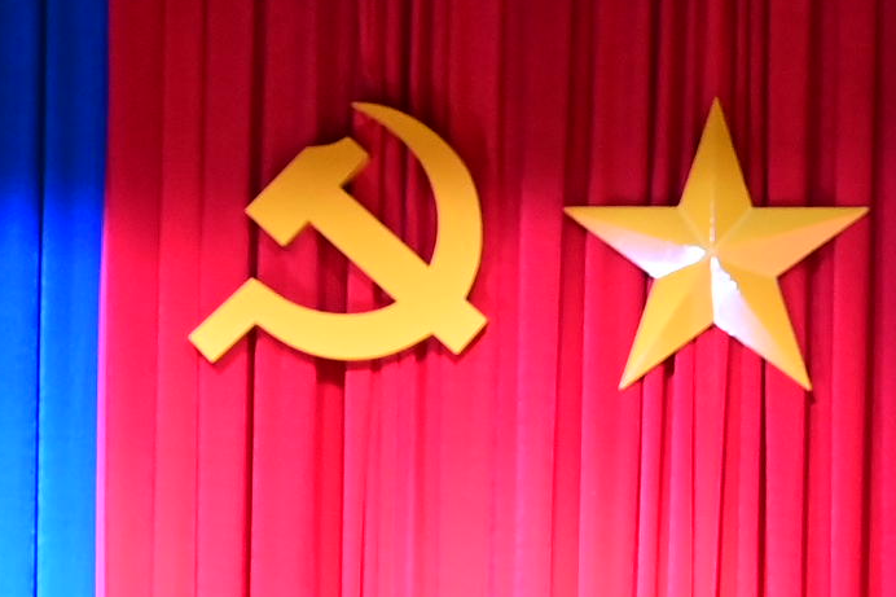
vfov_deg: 4.6
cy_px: 1551
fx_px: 7166
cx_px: 1694
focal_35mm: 288
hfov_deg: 6.9
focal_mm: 44
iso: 1250
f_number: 4
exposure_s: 1/100
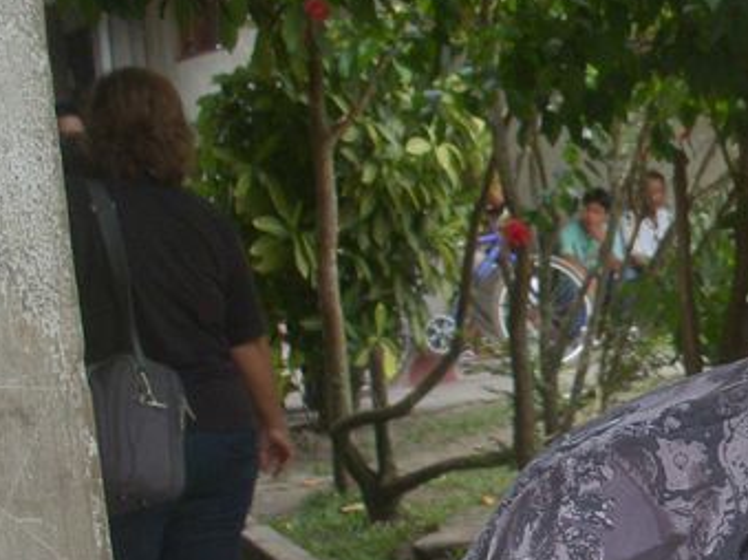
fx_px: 2419
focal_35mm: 112
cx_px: 1019
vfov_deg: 13.2
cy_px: 388
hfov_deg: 16.4
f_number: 3.3
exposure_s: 1/200
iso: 100
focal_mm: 6.3
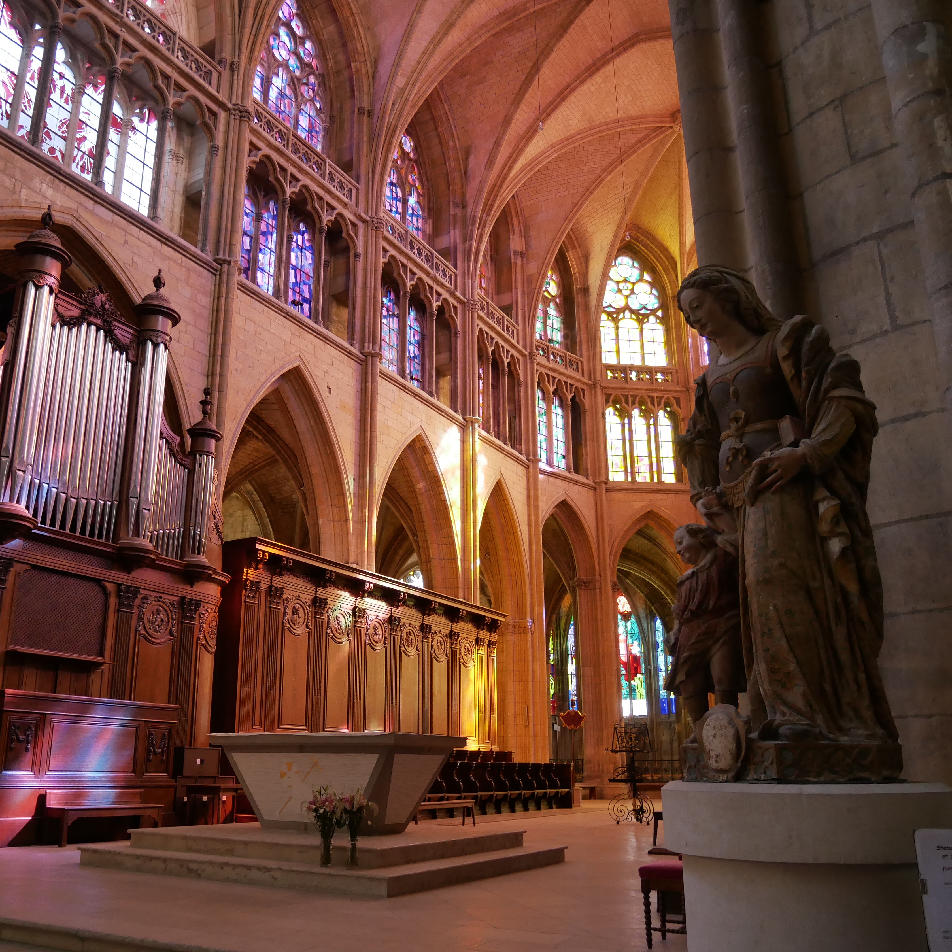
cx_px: 391
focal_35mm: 29
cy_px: 486
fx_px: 902
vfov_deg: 55.6
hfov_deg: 55.3
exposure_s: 1/60
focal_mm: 12
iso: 500
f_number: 3.5
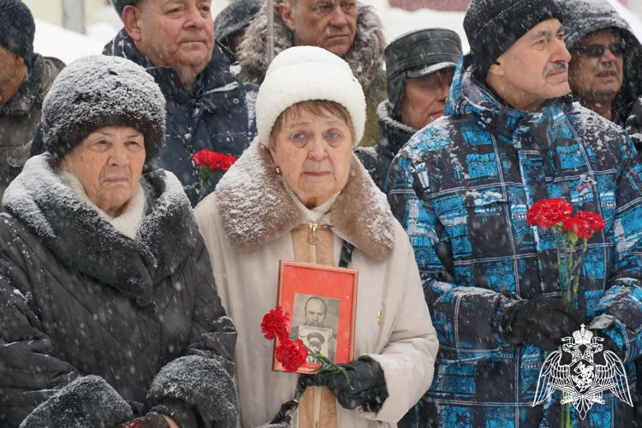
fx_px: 2568
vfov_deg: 9.5
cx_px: 321
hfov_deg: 14.3
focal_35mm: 144
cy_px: 214
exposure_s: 1/160
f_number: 5.6
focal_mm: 96
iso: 400
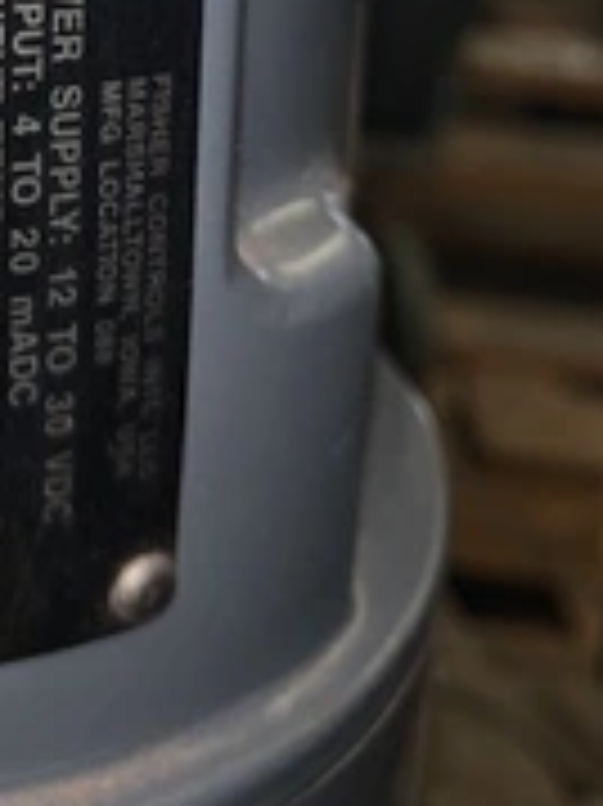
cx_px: -45
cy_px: -68
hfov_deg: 23.8
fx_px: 1349
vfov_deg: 30.0
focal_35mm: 58
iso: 25
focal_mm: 4.25
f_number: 1.8
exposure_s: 1/21
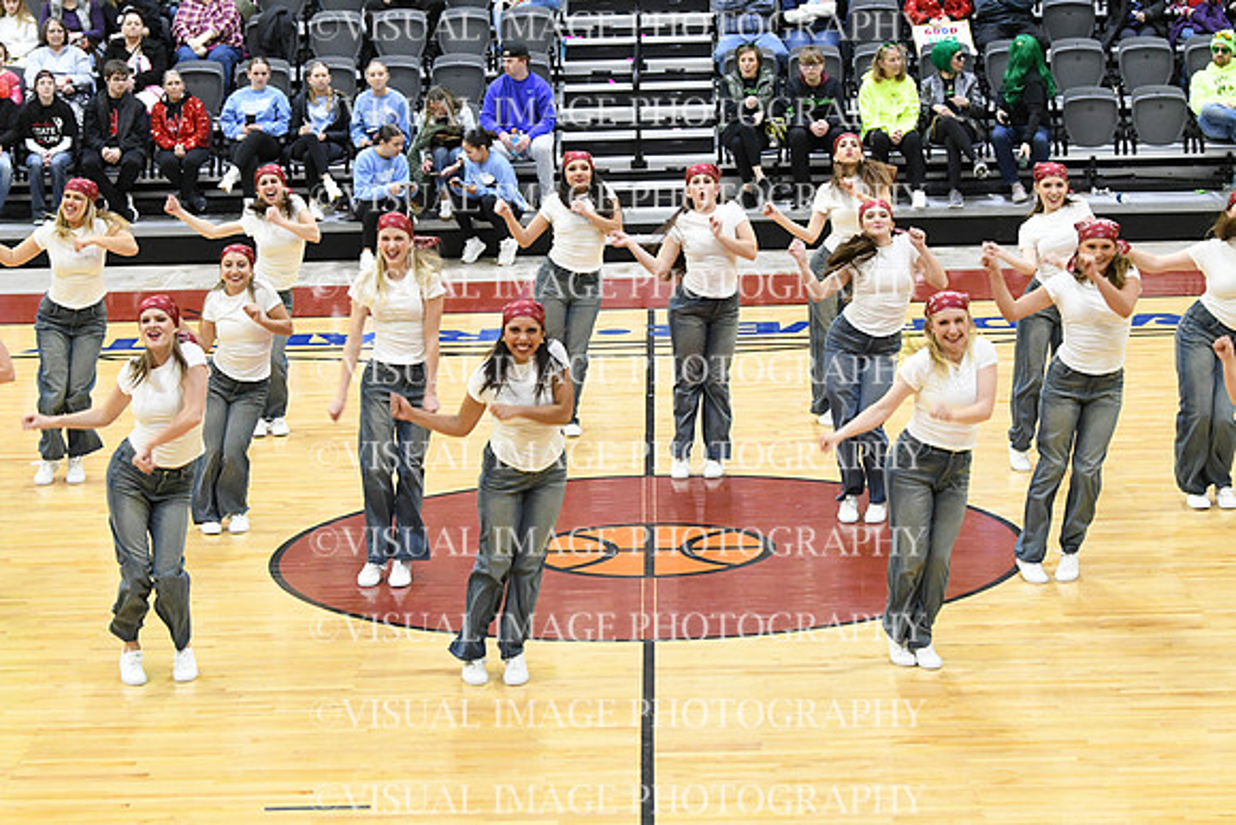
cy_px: 412
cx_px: 618
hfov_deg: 19.5
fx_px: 3606
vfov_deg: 13.0
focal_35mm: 105
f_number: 4
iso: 5000
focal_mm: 70
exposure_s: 1/250
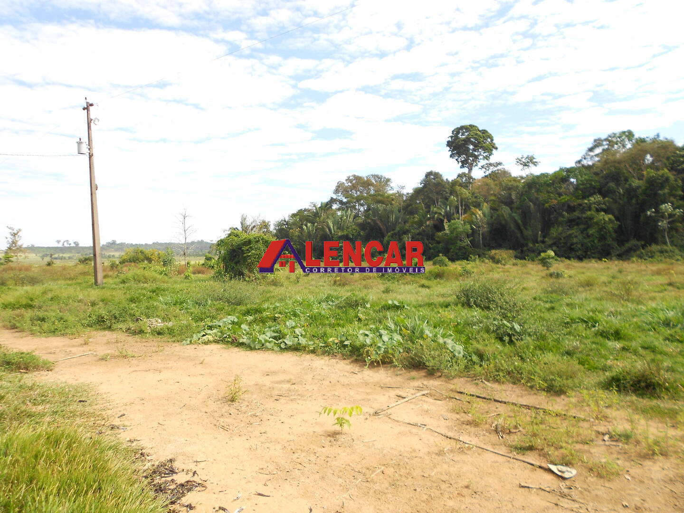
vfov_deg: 53.1
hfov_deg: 67.3
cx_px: 342
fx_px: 514
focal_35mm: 26
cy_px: 256
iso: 80
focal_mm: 4.6
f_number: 3.2
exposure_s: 1/400
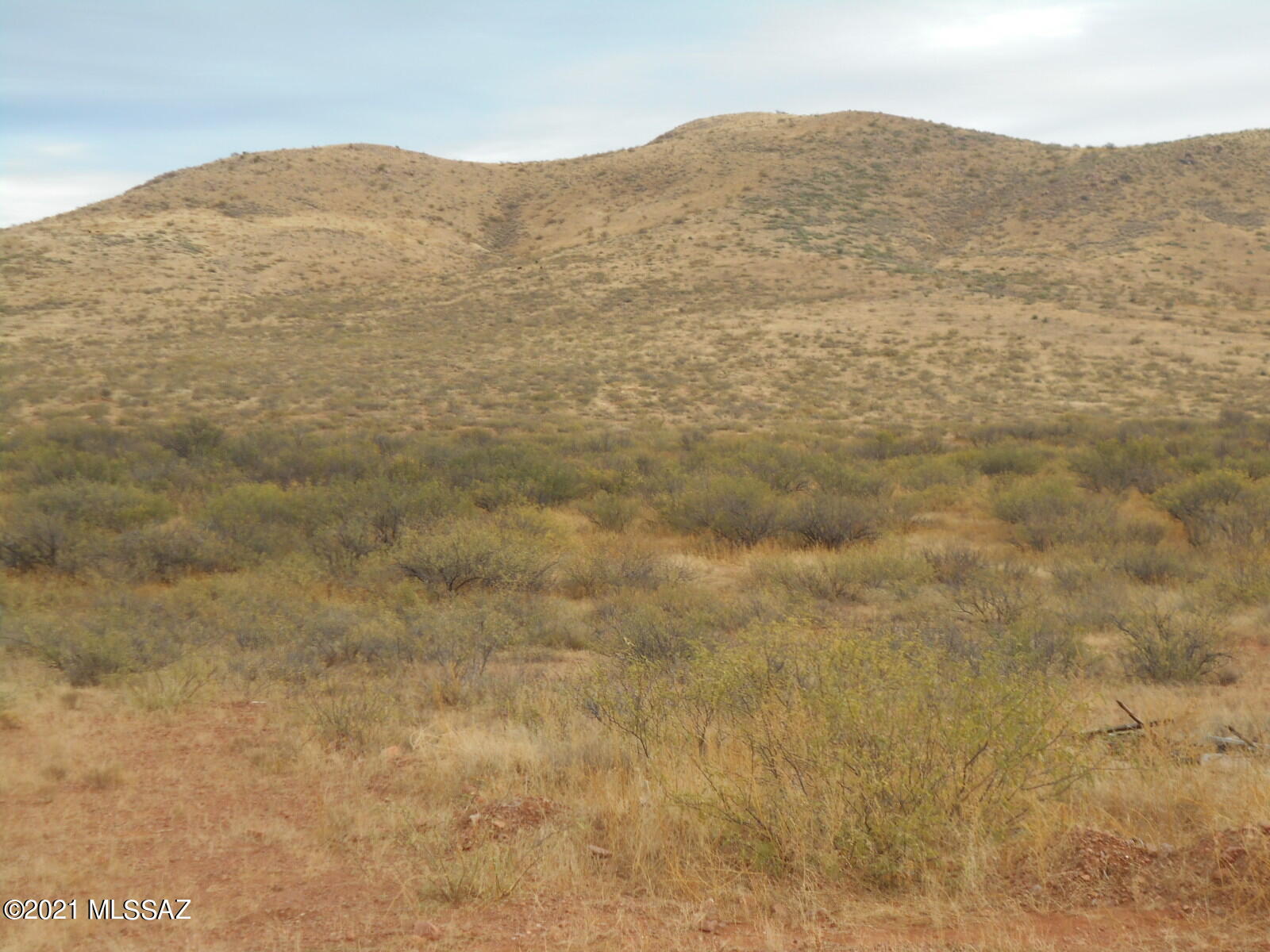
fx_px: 2055
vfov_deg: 26.1
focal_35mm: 56
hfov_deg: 34.3
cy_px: 476
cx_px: 635
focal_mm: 10
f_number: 4.9
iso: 80
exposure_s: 1/60
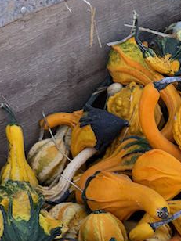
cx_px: 261
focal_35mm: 78
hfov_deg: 17.3
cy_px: 361
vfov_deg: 21.2
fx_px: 544
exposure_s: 1/594
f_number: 1.78
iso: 80
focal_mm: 6.86
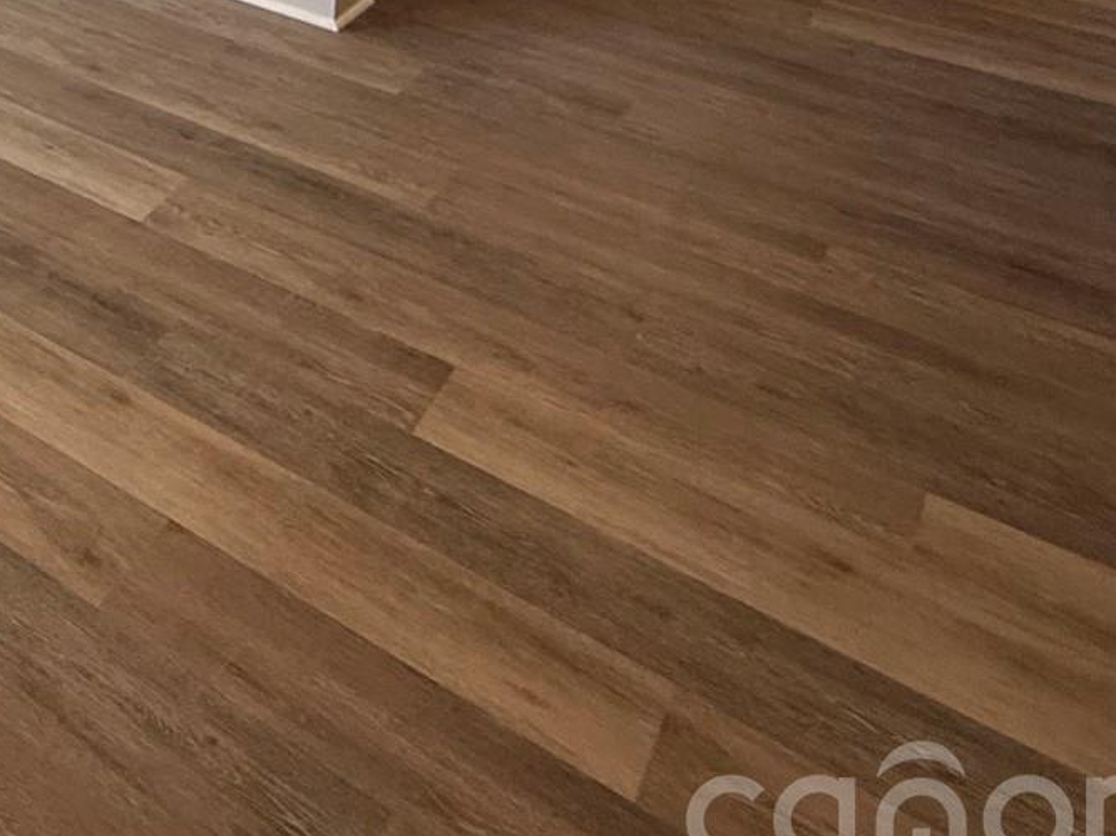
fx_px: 1386
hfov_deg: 38.5
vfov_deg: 26.6
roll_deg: +1.3
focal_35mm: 43
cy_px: -338
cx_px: -20
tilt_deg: -12.1
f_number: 2.2
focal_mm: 2.22
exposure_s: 1/60
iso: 250
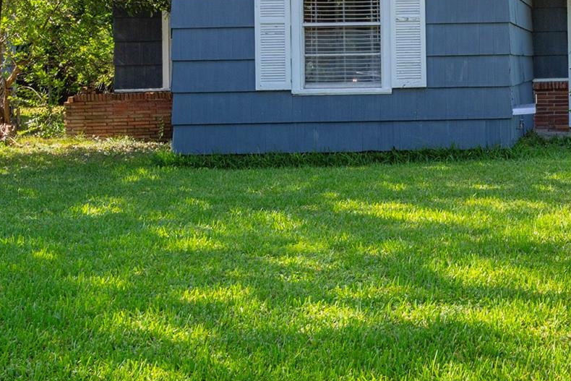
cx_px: 619
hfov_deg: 31.4
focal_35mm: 57
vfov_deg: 23.4
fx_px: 904
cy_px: 69
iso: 125
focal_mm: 22
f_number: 11
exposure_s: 1/100
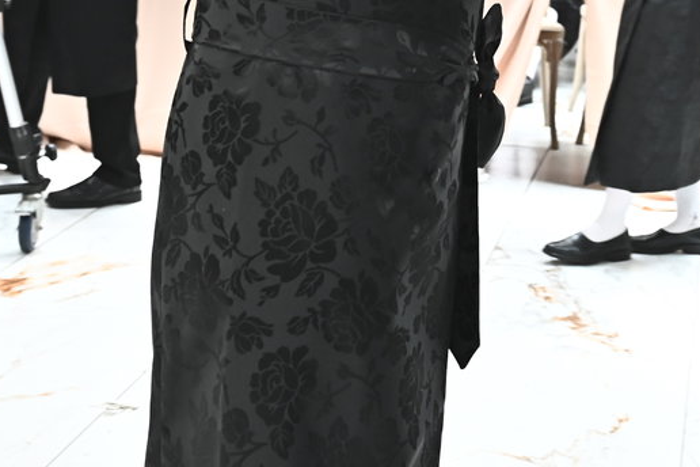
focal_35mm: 95
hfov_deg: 21.1
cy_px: -138
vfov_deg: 13.9
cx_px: 606
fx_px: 1847
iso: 2000
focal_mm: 35
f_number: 4
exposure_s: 1/200
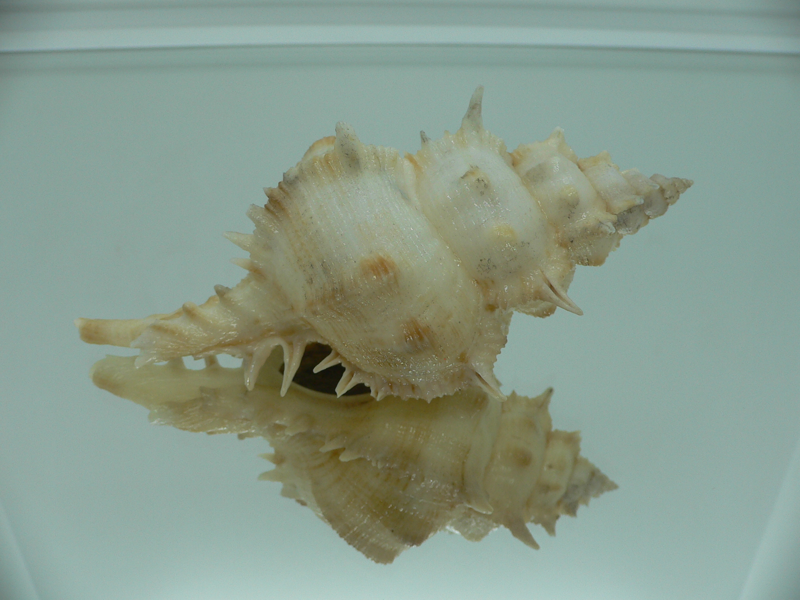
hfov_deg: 52.6
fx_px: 809
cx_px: 400
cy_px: 300
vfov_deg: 40.7
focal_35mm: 35
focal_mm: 4.6
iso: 80
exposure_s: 1/60
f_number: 2.8
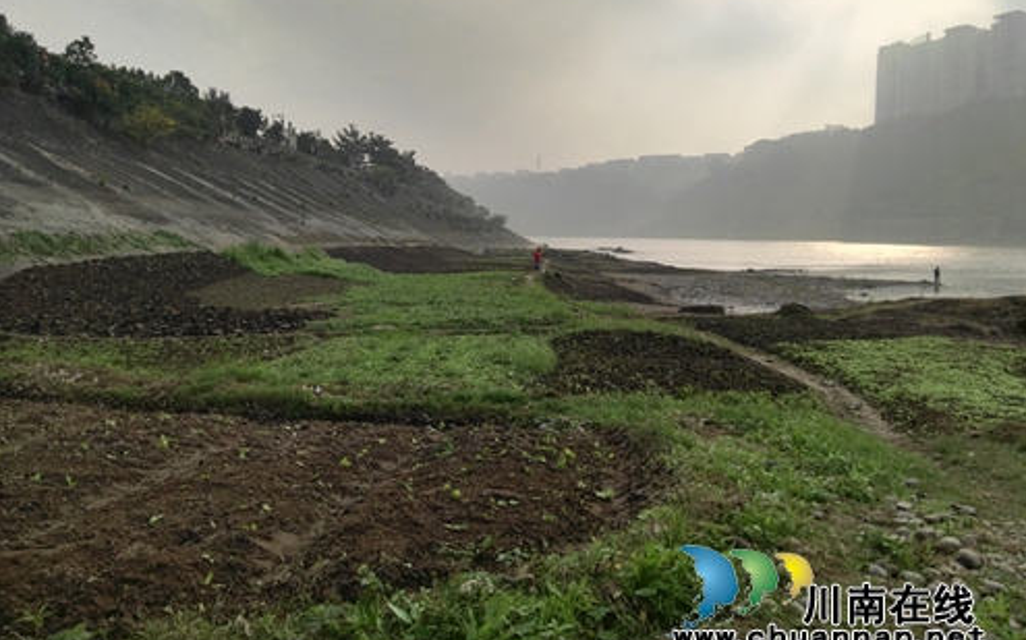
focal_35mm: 30
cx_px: 516
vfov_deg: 41.8
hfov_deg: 62.9
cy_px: 293
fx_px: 839
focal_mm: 2.96
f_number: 2
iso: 64
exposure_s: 1/1704
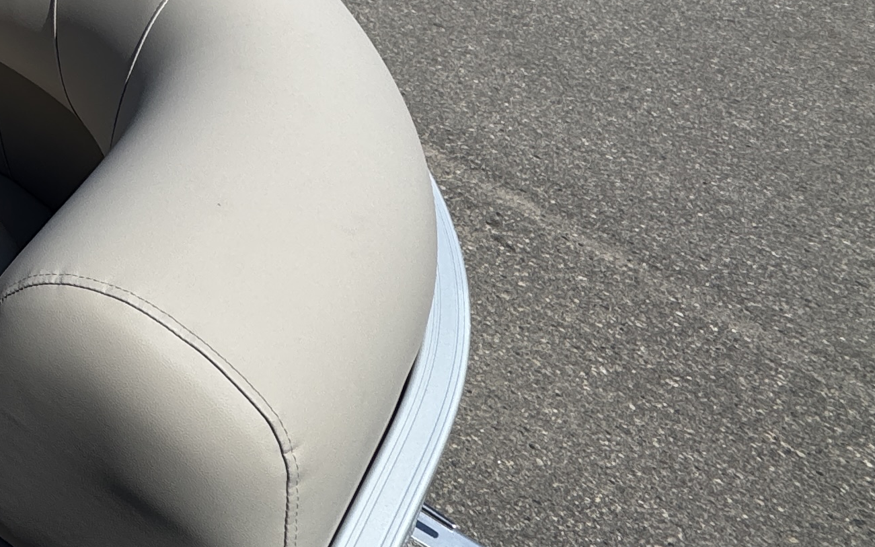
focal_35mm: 46
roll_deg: +0.3
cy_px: -130
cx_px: -309
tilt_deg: -23.6
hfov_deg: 31.4
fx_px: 1097
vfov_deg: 24.9
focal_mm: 2.22
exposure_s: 1/3247
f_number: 2.2
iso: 50
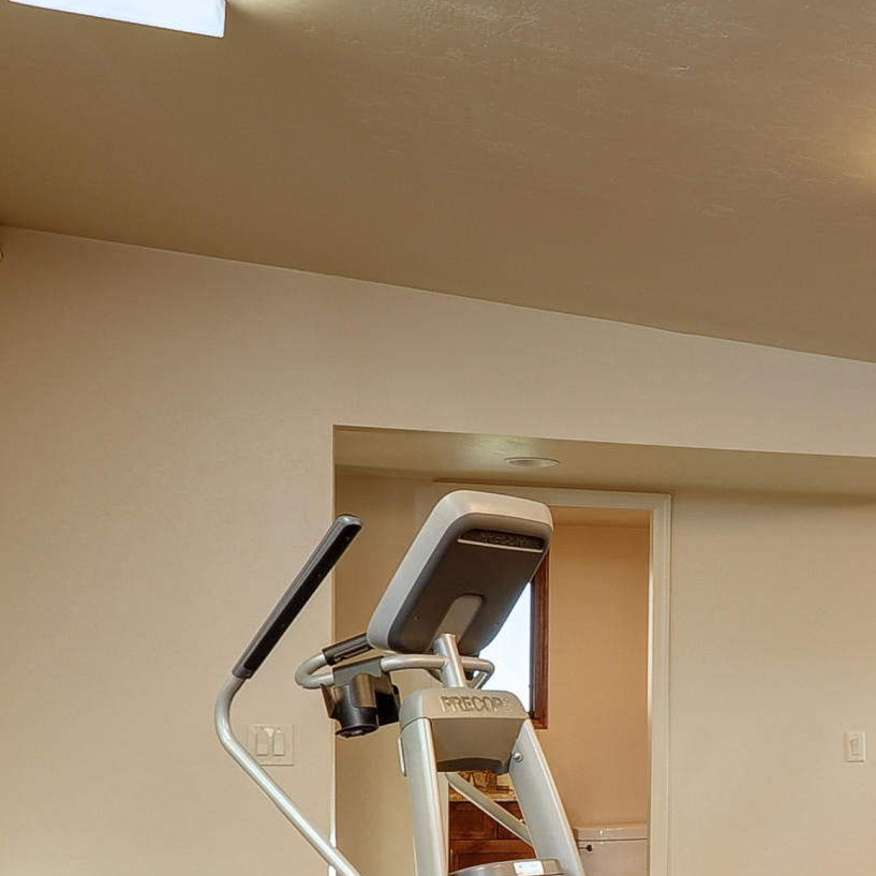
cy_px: 757
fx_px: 1517
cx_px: 932
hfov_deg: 29.4
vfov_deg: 31.0
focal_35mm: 53
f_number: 7.1
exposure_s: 1/13
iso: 400
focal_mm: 17
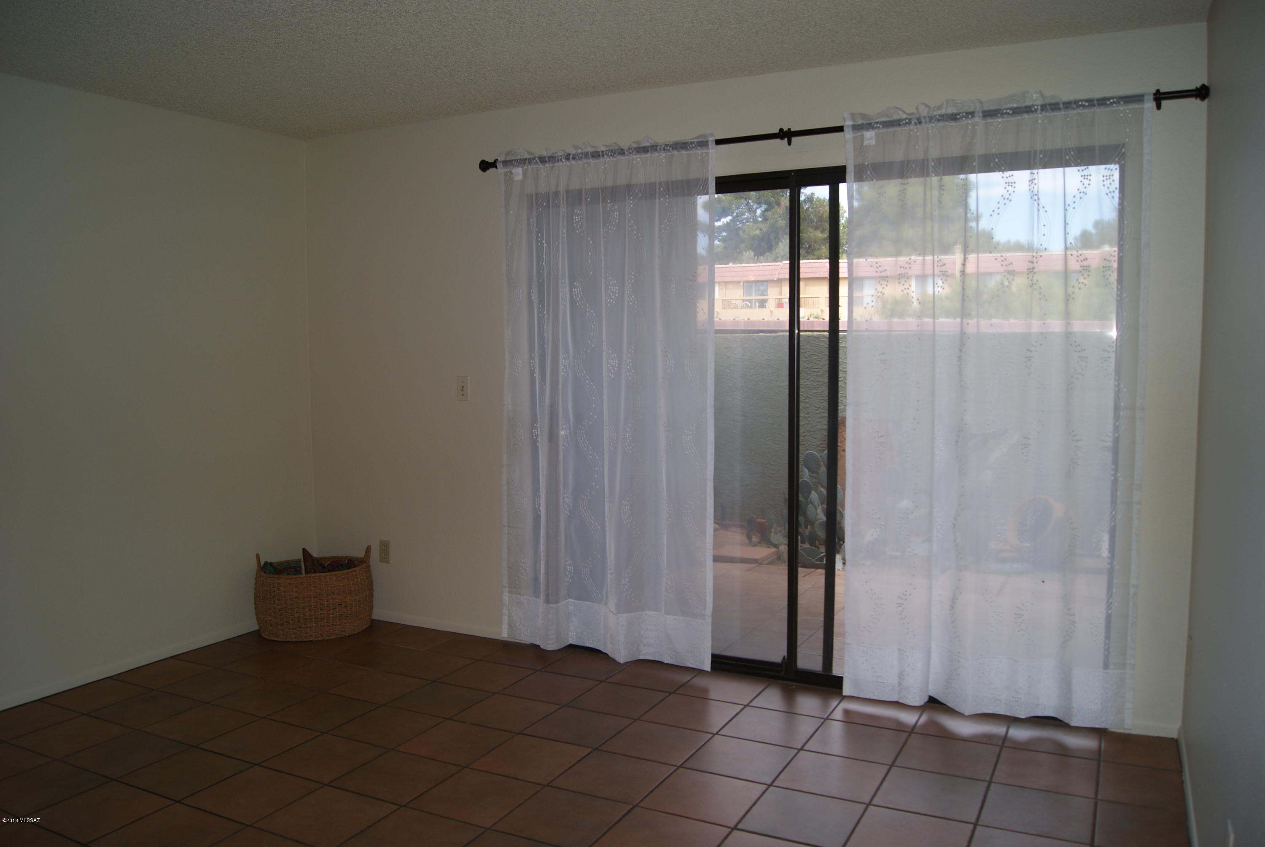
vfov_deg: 48.0
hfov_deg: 67.3
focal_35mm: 27
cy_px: 424
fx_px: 950
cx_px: 632
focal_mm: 18
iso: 125
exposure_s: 1/160
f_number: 4
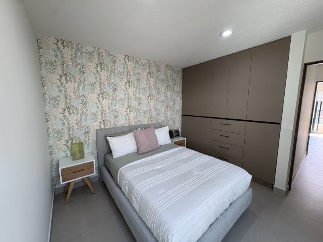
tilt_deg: -6.9
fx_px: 131
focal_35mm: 14
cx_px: 162
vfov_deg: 85.7
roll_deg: +0.1
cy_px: 121
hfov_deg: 102.1
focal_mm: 2.22
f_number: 2.2
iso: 125
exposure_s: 1/120
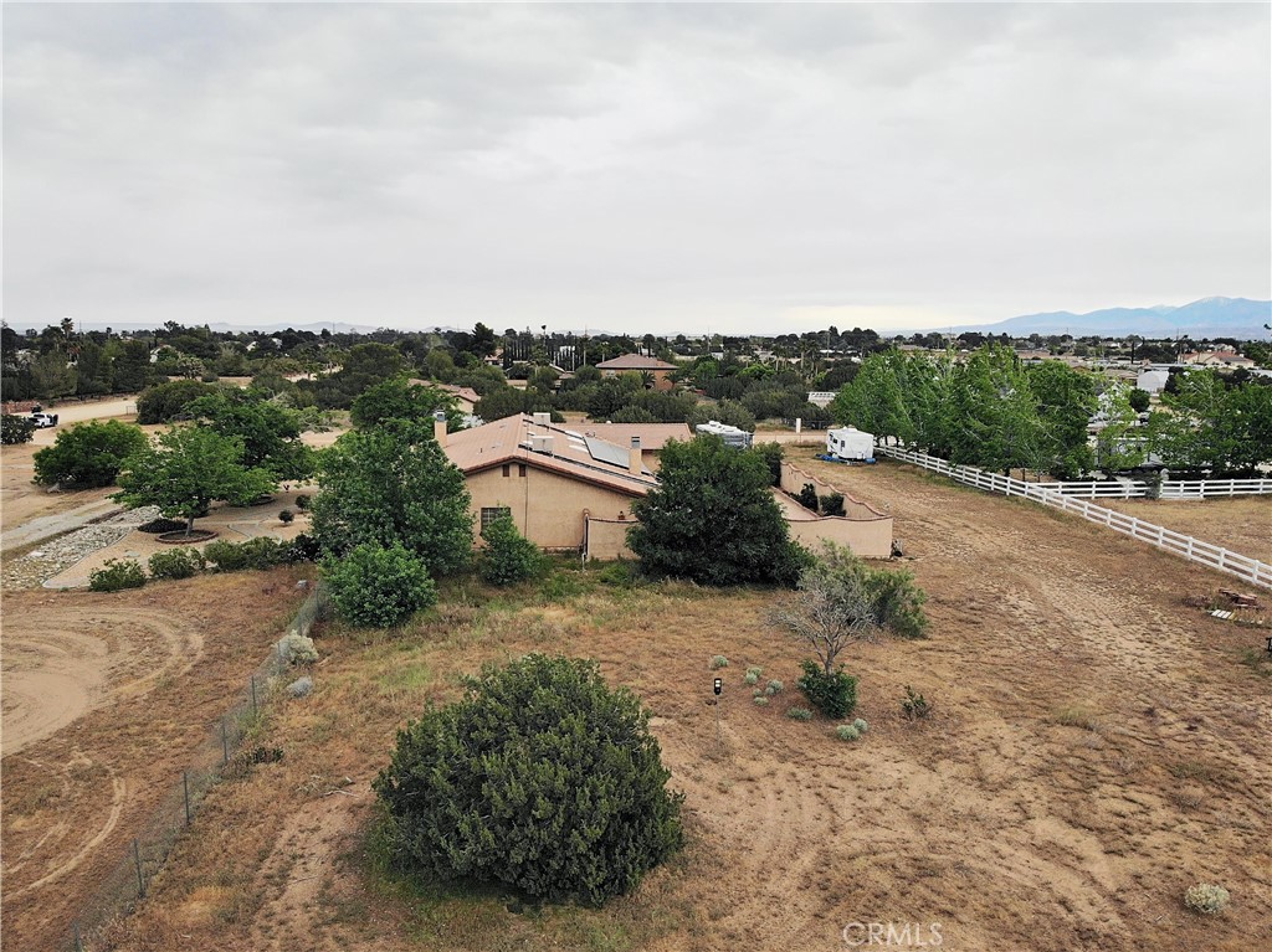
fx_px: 881
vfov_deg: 56.8
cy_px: 476
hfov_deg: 71.6
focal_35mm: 24
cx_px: 636
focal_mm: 4.5
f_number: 2.8
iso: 116
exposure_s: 1/279
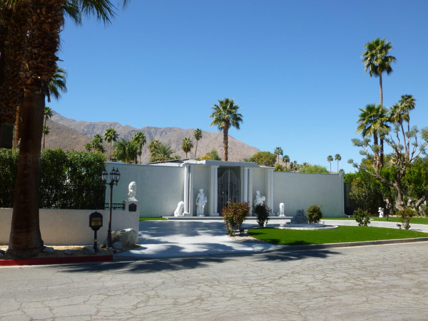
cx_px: 214
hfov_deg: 56.8
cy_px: 160
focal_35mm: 32
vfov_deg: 44.2
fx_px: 396
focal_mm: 5.7
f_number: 3.5
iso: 100
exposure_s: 1/800
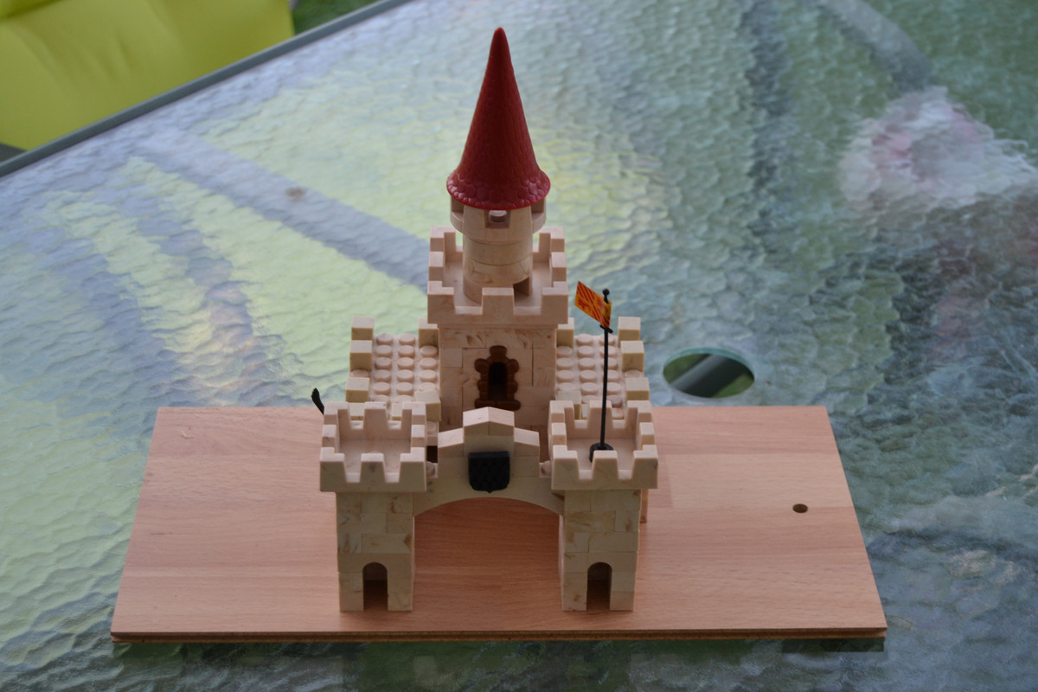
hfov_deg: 29.2
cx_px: 519
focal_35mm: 69
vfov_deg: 19.7
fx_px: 1989
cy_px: 346
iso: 500
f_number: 5.3
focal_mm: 46
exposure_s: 1/60
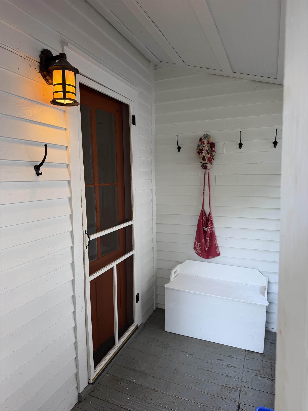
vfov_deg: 71.6
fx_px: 285
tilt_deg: -6.2
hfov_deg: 56.8
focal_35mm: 24
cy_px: 206
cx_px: 154
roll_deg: +0.2
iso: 100
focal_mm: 6.76
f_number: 1.78
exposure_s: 1/152
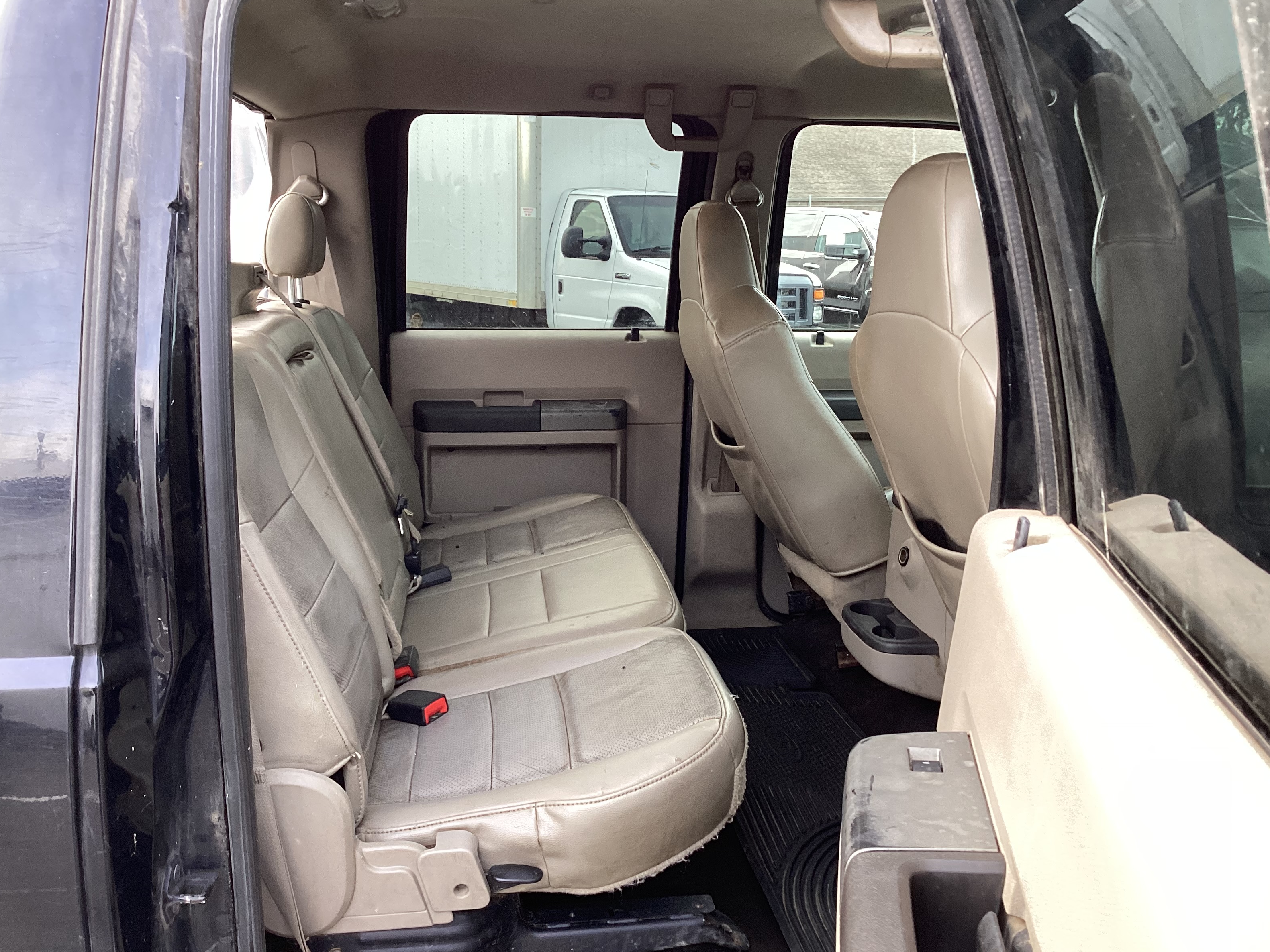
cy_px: 476
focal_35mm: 32
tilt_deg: -13.2
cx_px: 639
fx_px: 1174
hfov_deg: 56.8
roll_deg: -0.3
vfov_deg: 44.2
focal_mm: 3.3
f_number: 2.4
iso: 100
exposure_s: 1/100
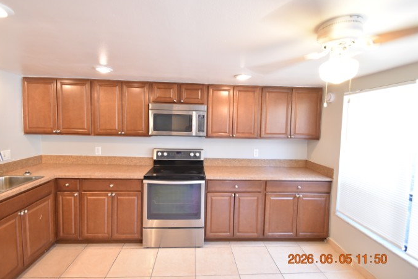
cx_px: 206
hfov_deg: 96.7
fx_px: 186
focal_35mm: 16
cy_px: 133
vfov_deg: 73.7
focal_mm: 10
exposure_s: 1/30
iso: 800
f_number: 3.5
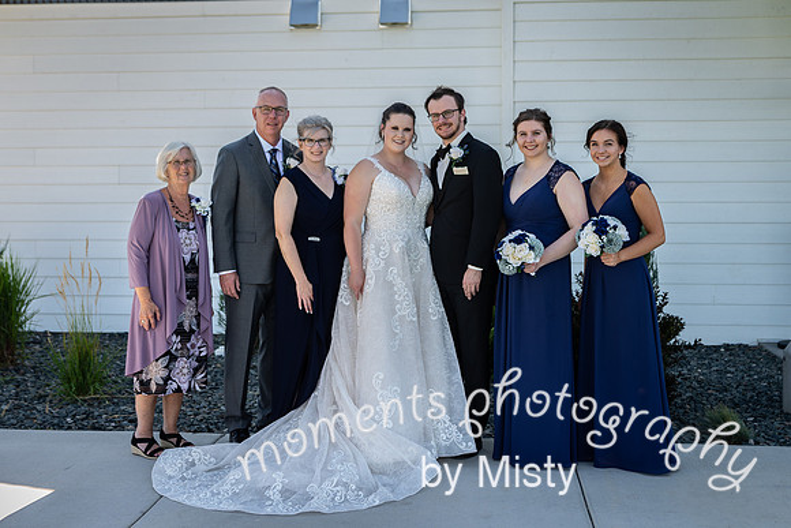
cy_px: 214
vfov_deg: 29.7
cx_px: 396
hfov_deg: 43.4
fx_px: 994
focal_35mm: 45
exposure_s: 1/160
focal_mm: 38
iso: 80
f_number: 3.2
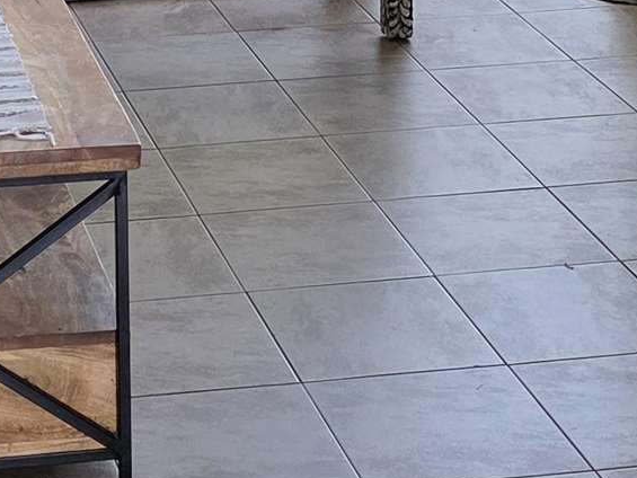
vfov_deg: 10.7
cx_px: 23
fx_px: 2301
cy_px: -517
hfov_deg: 15.5
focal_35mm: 125
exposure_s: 1/180
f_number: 1.7
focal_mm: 6.3
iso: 200
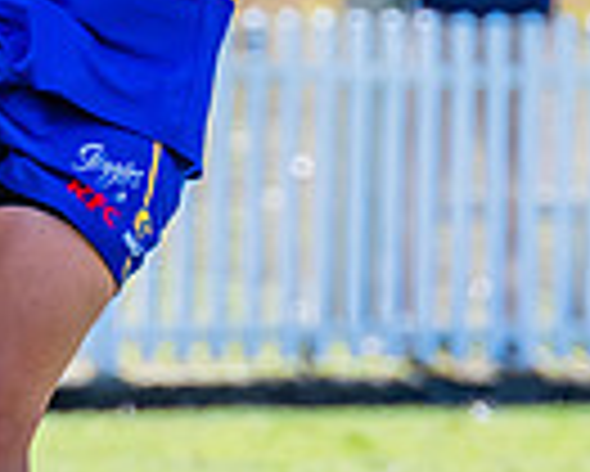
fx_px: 40192
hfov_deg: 0.8
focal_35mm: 2300
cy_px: 90
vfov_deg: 0.7
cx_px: -103
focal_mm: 420
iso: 800
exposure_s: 1/1600
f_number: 7.1
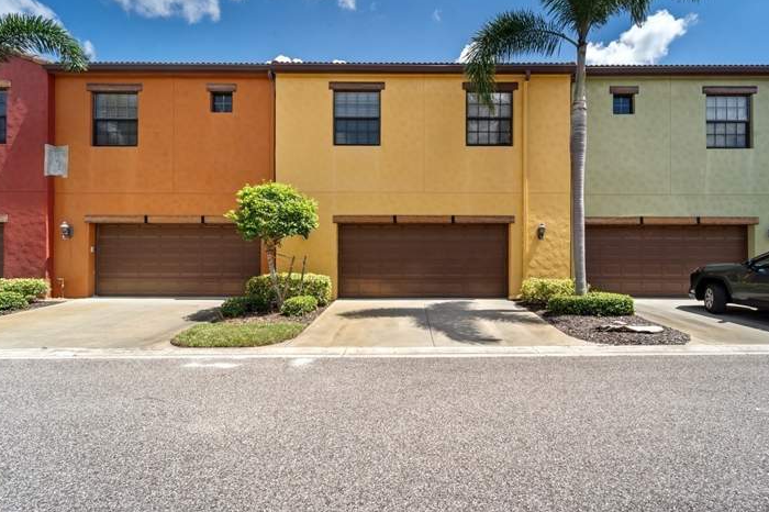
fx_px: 342
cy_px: 252
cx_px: 408
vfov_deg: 73.7
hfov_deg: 96.6
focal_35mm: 16
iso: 250
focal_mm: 14
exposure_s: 1/60
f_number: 13
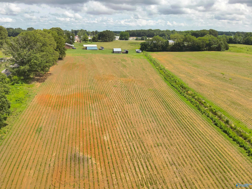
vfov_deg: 56.8
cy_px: 94
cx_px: 126
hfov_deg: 71.6
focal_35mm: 24
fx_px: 175
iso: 100
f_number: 2.8
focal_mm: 4.4
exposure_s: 1/640
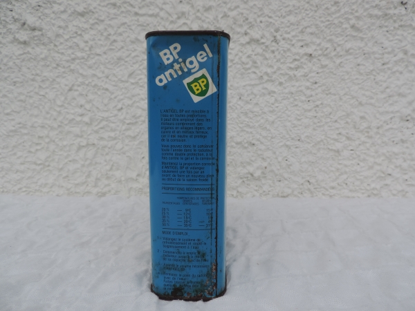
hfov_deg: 71.6
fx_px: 288
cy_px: 156
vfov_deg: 56.8
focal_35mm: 24
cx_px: 208
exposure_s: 1/200
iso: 80
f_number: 3
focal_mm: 4.3
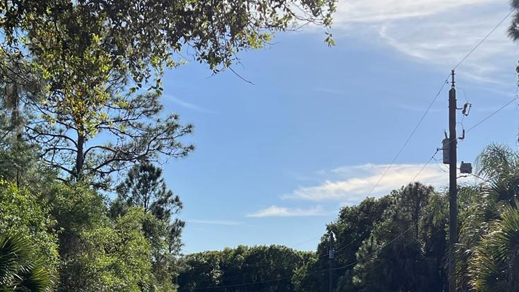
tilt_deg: +1.5
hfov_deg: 34.4
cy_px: 293
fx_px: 840
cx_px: 261
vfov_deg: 19.2
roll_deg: -0.5
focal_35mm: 61
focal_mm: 5.7
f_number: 1.5
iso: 50
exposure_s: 1/5882
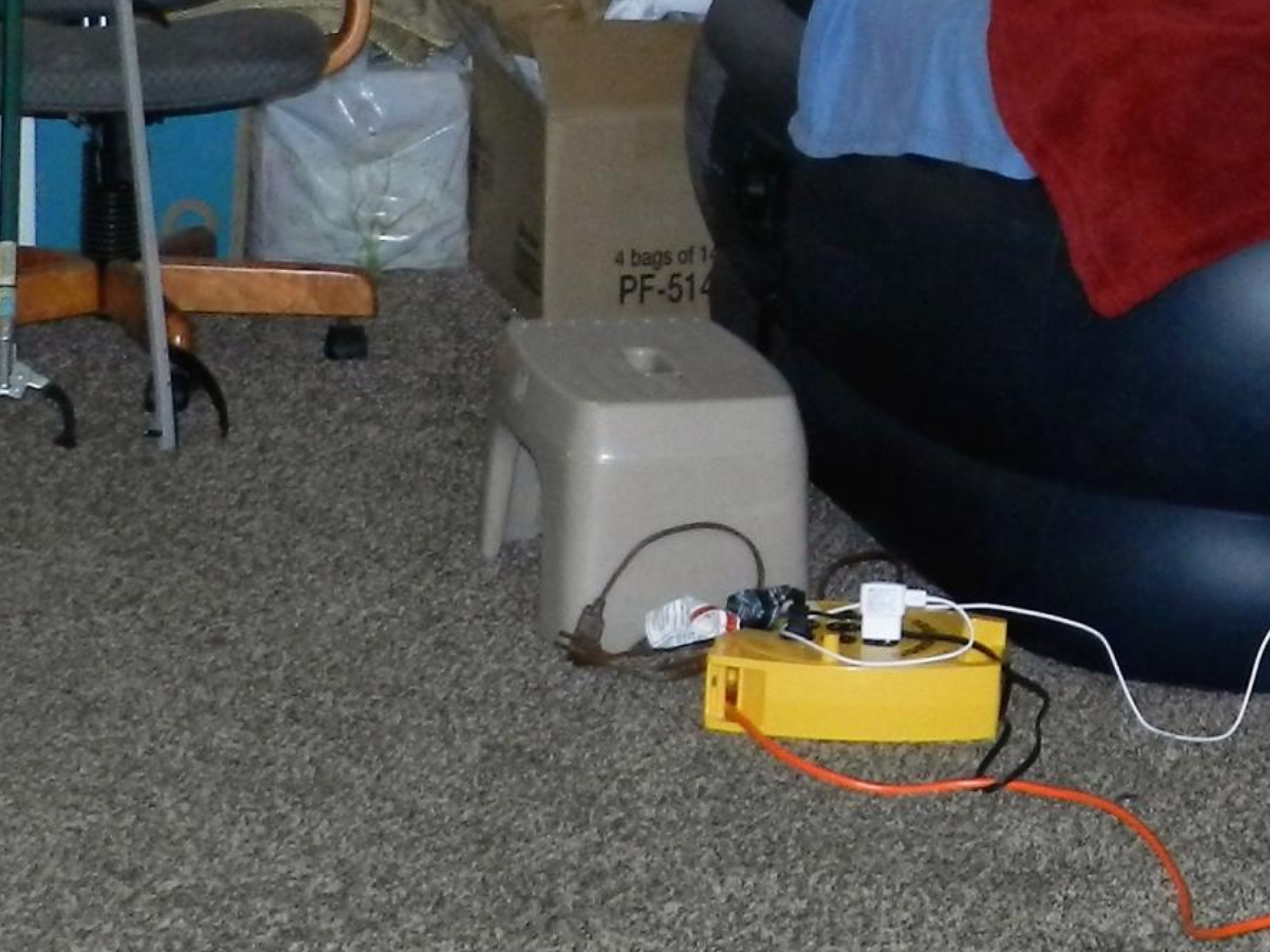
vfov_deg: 11.3
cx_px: 1417
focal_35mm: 129
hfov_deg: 14.9
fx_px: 4733
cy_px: -213
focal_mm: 6.7
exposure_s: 1/30
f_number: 4
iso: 320
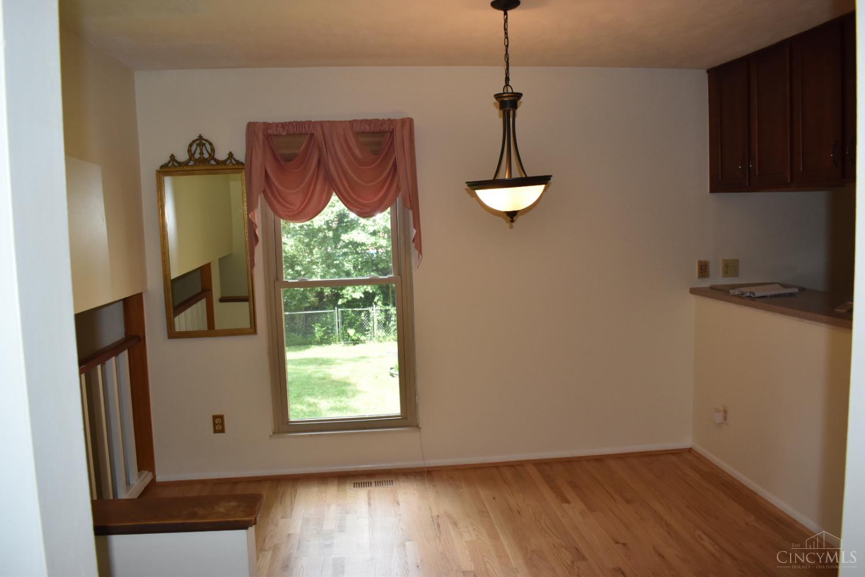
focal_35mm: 27
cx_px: 432
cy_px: 288
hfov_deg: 67.4
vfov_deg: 47.9
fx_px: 649
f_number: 5
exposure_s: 1/200
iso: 720
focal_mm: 18
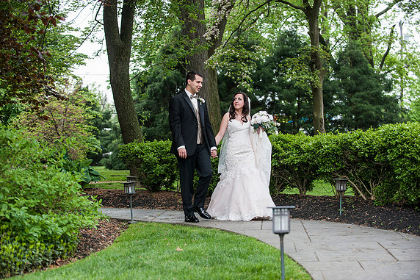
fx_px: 828
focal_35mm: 71
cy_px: 141
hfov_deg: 28.5
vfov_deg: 19.2
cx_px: 209
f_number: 4
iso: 800
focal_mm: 70
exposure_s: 1/2000
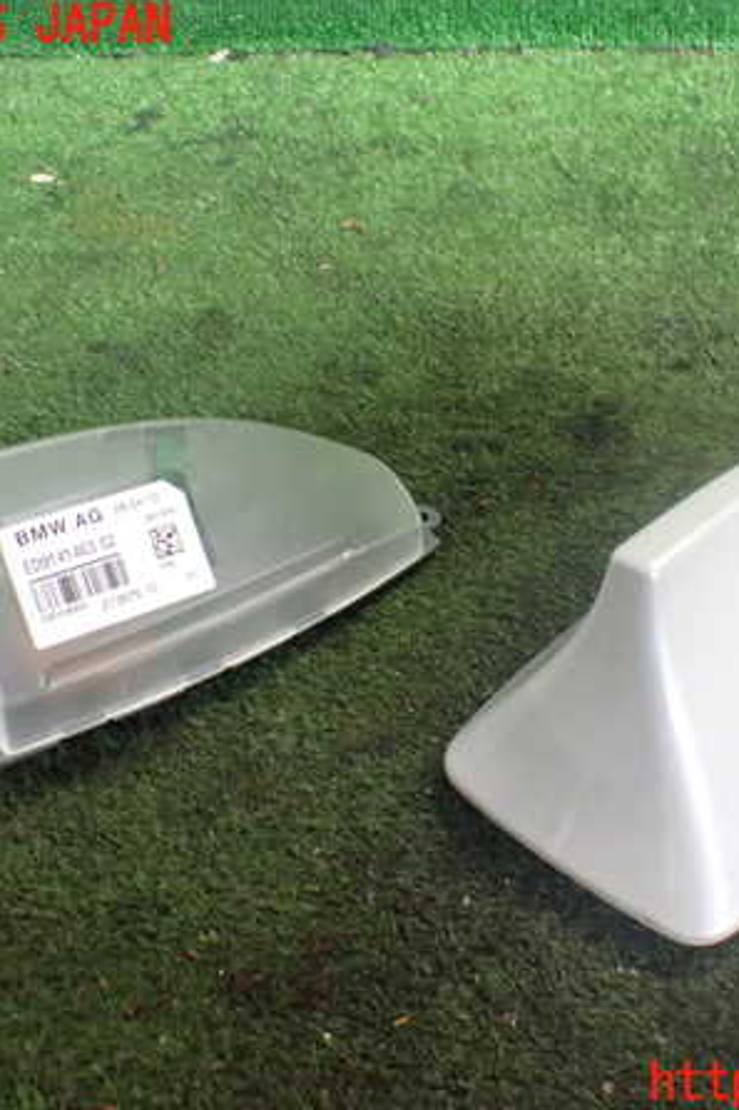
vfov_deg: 46.4
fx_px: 1294
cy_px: 555
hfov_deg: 31.7
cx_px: 465
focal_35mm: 42
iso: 800
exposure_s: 1/100
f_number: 2.3
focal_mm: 5.4
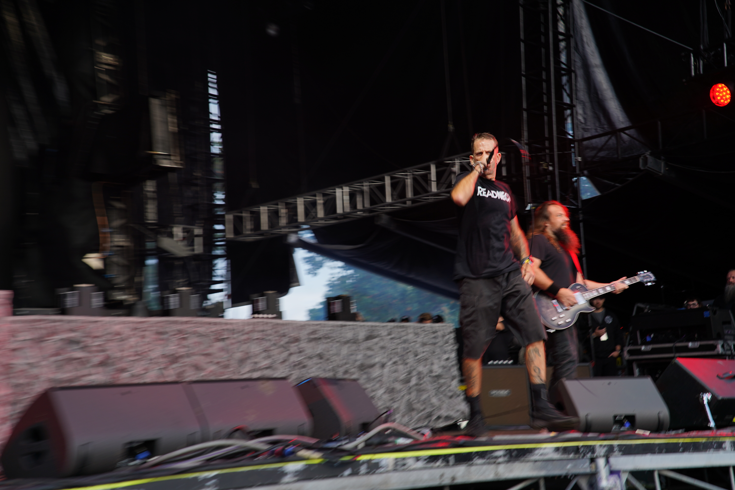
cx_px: 368
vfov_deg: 24.6
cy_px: 245
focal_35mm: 55
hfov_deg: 36.2
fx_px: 1123
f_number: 4.5
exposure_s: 1/40
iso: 100
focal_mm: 55
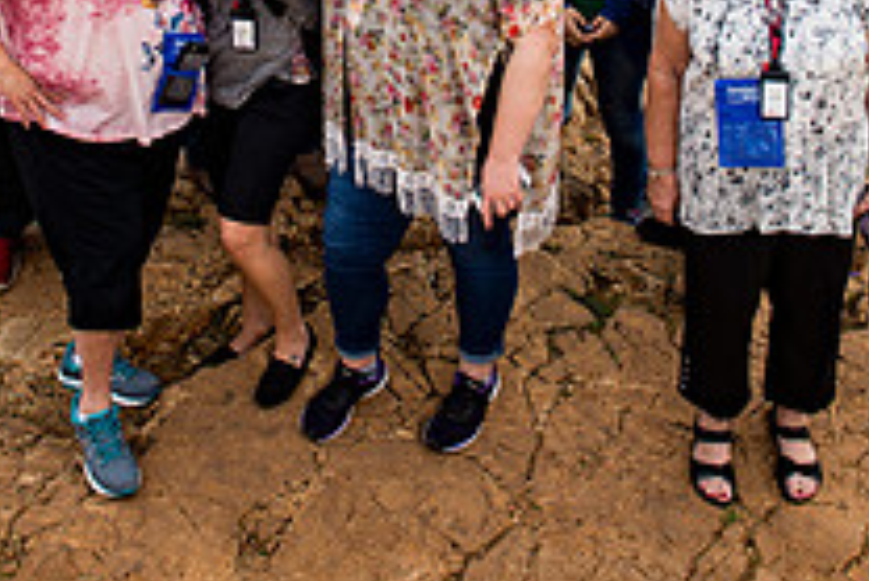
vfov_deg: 18.7
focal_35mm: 67
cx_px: 384
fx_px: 1618
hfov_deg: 30.0
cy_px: -207
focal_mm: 24
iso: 100
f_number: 3.5
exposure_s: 1/400
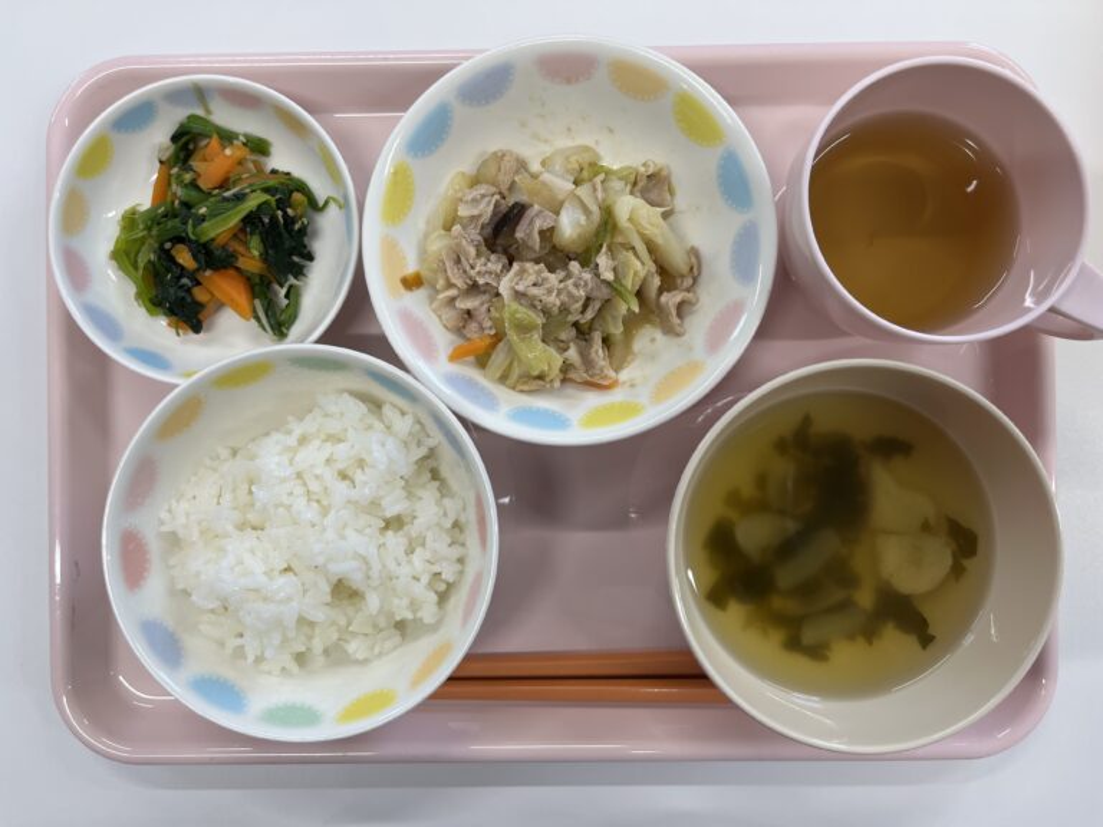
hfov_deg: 67.3
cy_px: 414
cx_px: 552
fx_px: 828
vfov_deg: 53.1
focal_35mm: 26
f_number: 1.6
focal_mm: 5.1
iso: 50
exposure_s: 1/121
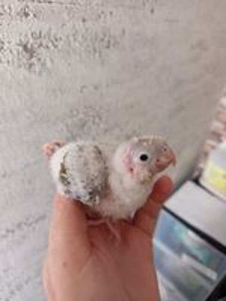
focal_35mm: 24
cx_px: 113
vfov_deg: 71.6
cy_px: 150
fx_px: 209
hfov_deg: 56.8
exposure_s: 1/33.3
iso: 644
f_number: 1.7
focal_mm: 5.24
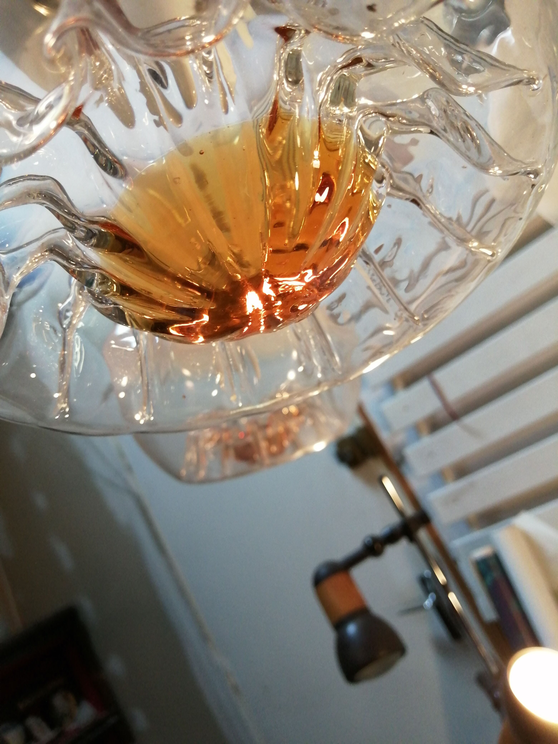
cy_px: 372
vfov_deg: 67.3
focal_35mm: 26
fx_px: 559
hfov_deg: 53.1
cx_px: 279
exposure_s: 1/100
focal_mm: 3.46
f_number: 1.8
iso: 200
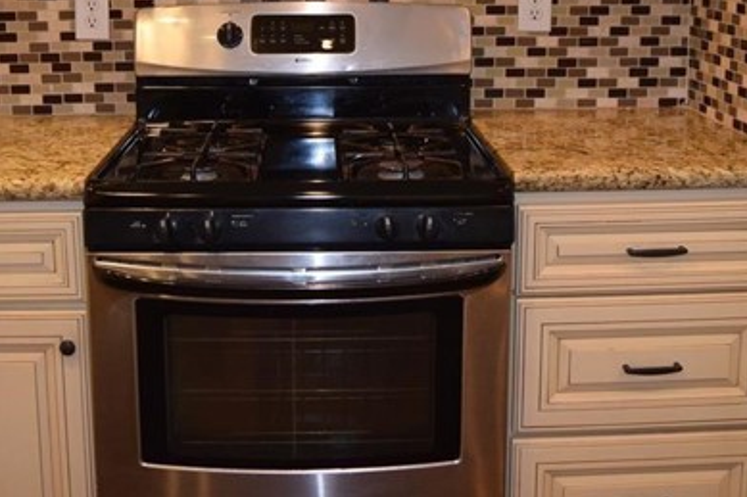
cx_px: 336
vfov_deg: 25.6
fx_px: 1075
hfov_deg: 38.3
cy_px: 94
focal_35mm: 52
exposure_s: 1/60
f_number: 3.8
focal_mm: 21
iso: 1250
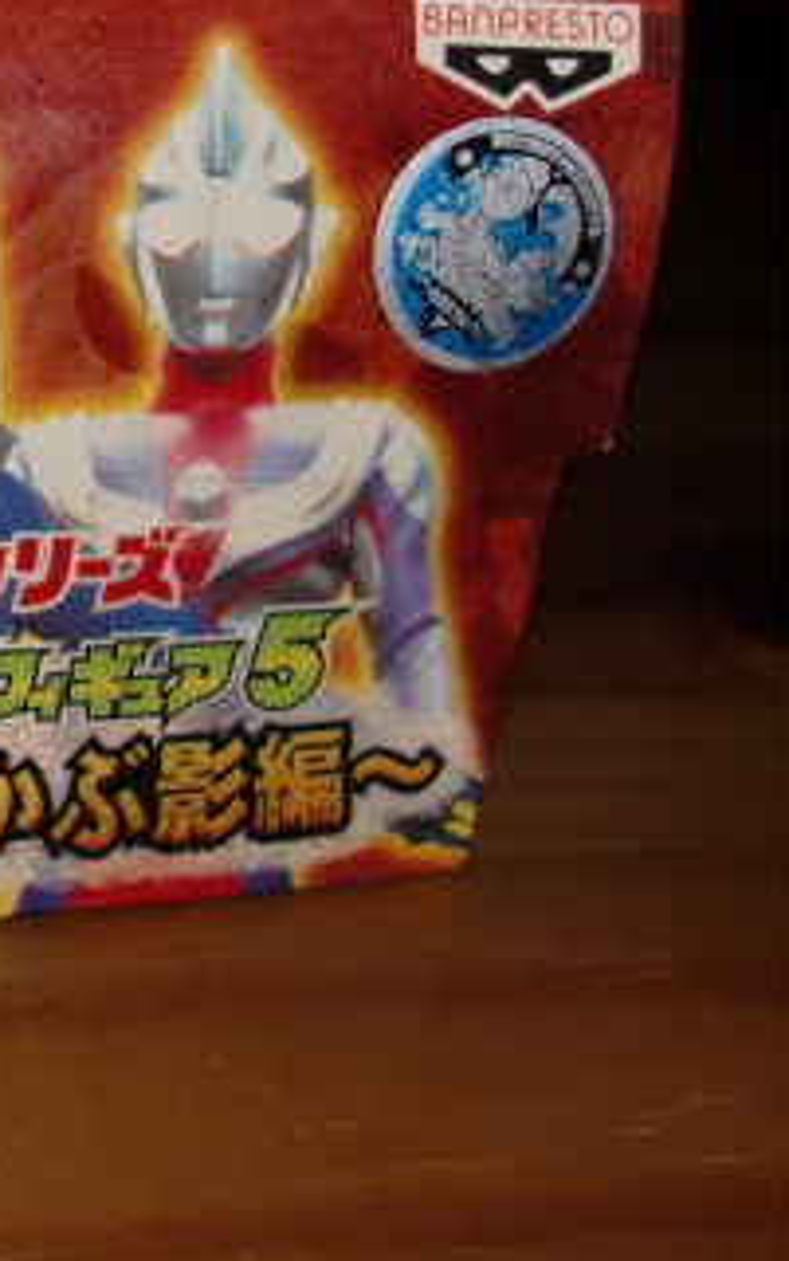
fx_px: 2611
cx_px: -459
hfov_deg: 15.6
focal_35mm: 76
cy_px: 487
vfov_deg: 27.1
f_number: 7.9
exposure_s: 1/30
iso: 64
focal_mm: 6.3
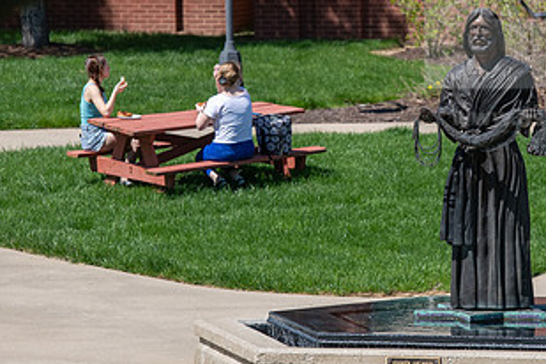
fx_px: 5262
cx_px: 371
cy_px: 155
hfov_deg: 5.9
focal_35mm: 347
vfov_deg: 4.0
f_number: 5
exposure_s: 1/1000
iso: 160
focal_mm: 185
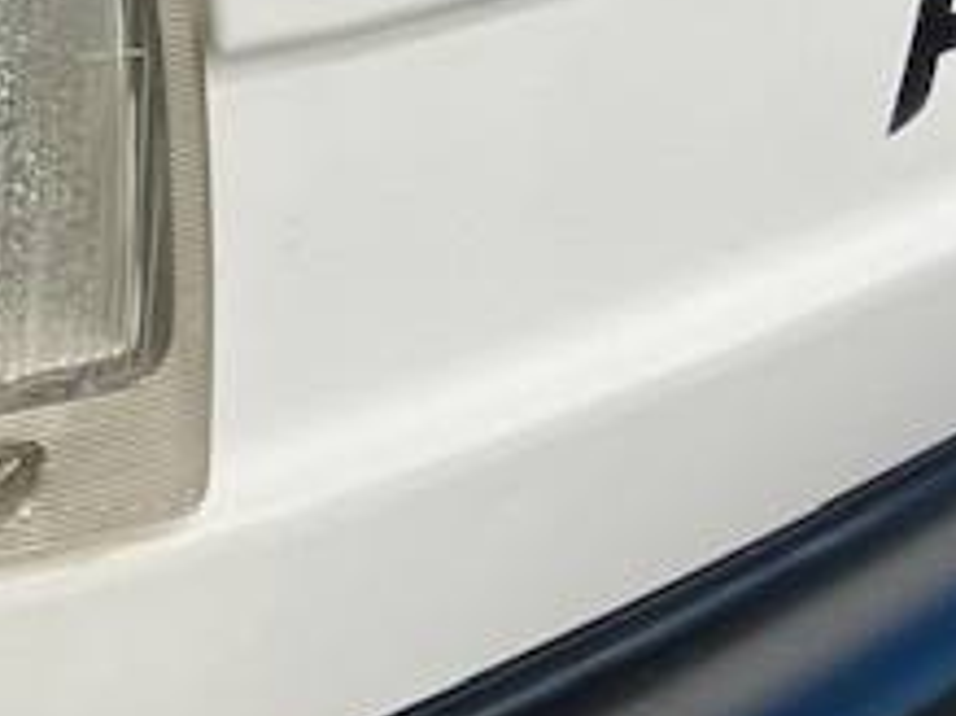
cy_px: 489
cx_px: -1122
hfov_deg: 11.7
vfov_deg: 10.1
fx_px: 4030
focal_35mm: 146
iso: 32
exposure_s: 1/6993
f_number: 1.6
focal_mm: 5.1
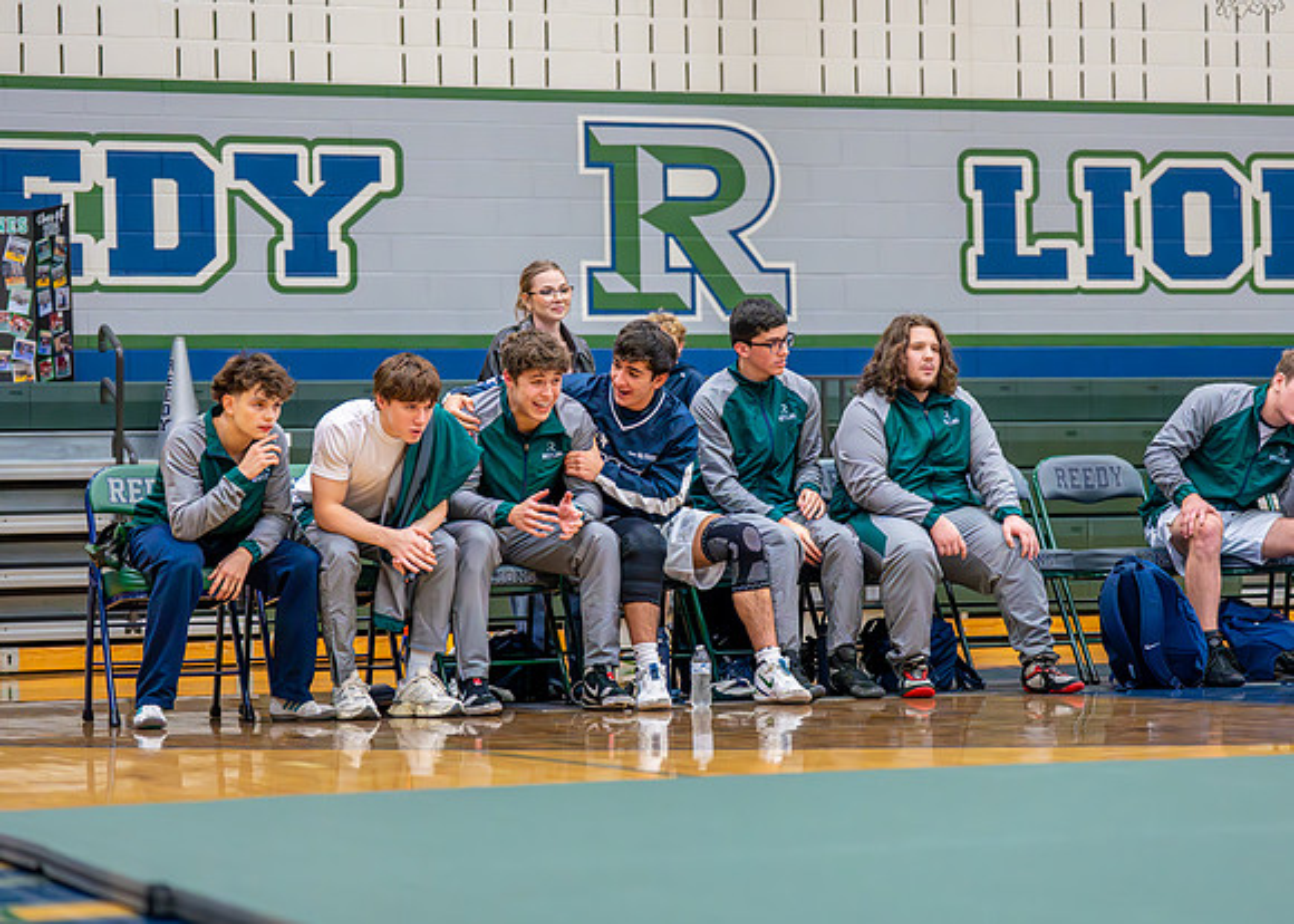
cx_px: 674
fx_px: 3559
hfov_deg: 20.6
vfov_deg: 14.8
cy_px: 415
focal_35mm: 97
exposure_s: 1/1000
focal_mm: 80
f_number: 2.8
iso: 6400
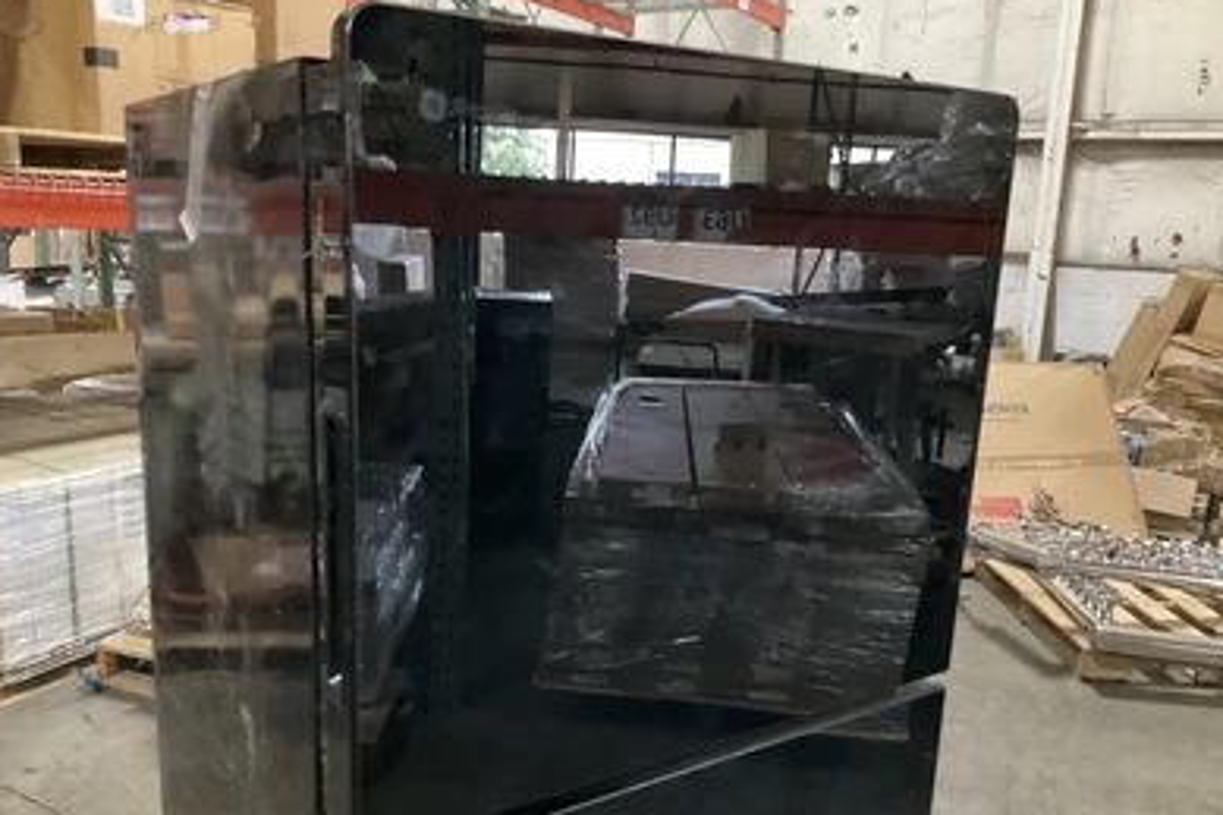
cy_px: 456
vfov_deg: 42.2
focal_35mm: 31
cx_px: 604
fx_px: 1053
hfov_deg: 60.3
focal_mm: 3
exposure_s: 1/20
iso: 500
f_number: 1.8
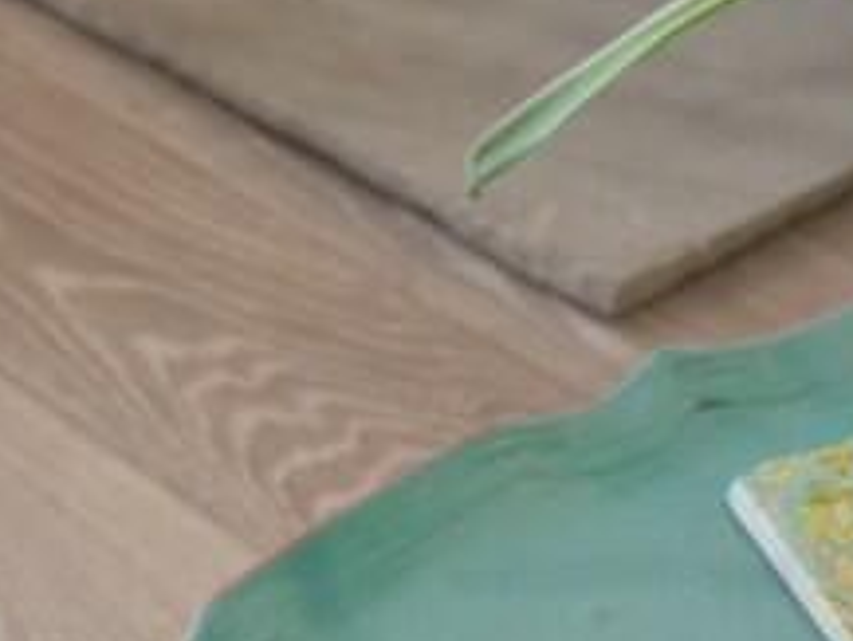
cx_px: 715
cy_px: -594
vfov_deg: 8.3
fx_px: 4191
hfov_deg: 11.6
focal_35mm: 170
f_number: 3.9
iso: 250
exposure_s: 1/30
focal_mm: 18
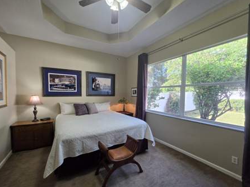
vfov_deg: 85.4
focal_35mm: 14
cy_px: 99
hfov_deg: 102.1
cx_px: 119
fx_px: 101
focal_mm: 2.2
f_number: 1.9
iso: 50
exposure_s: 1/120
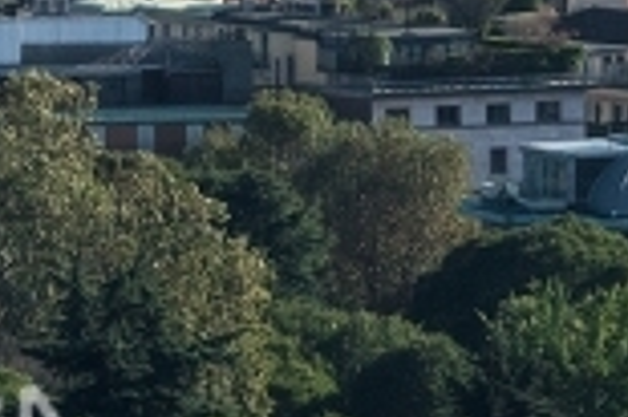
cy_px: -251
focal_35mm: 968
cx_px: 964
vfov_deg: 1.4
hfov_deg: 2.1
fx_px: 16868
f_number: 8
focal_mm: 150
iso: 1000
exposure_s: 1/2000
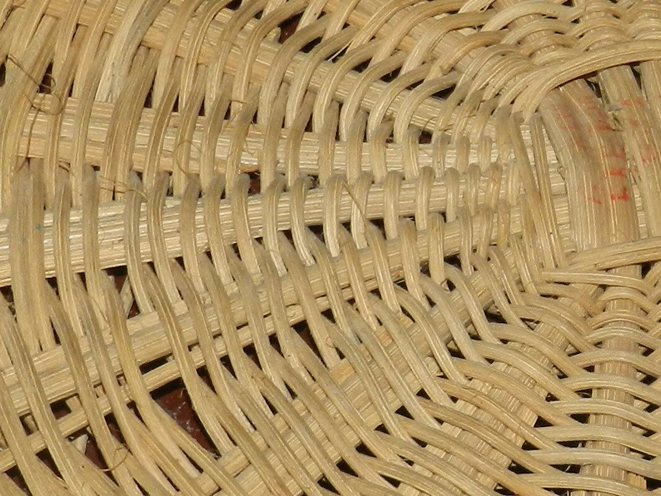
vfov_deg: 8.5
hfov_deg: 11.3
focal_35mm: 174
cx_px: 578
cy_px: 370
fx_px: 3323
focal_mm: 8.1
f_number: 4.5
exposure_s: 1/60
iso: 160
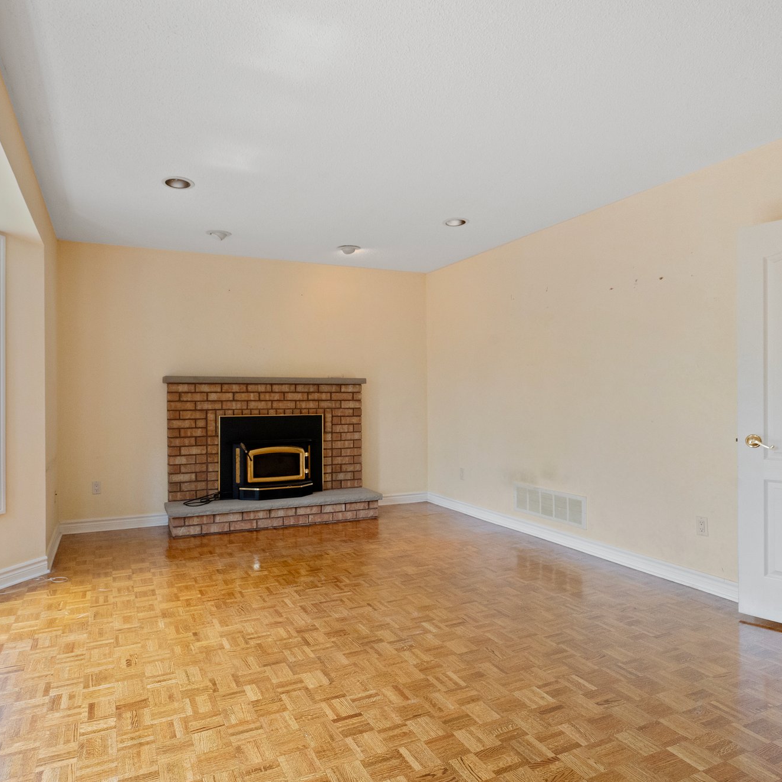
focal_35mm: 21
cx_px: 346
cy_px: 393
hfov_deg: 71.9
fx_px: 537
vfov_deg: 72.1
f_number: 9
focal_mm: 16
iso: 2000
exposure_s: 1/30
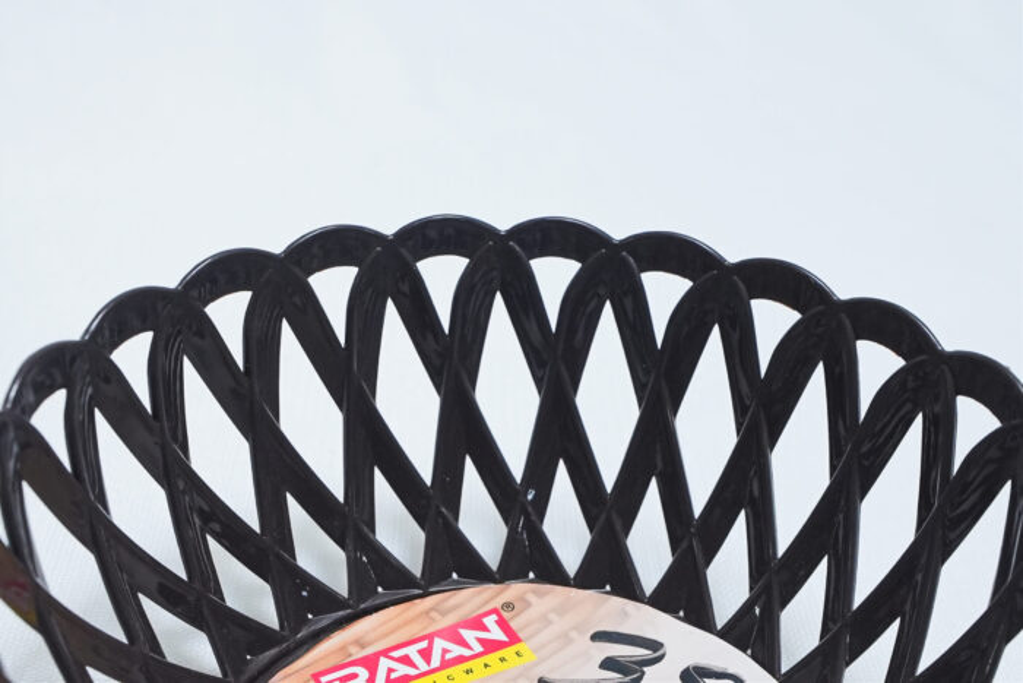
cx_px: 512
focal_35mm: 52
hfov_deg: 38.2
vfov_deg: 26.0
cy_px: 342
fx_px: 1478
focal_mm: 35
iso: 2500
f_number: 9
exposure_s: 1/160
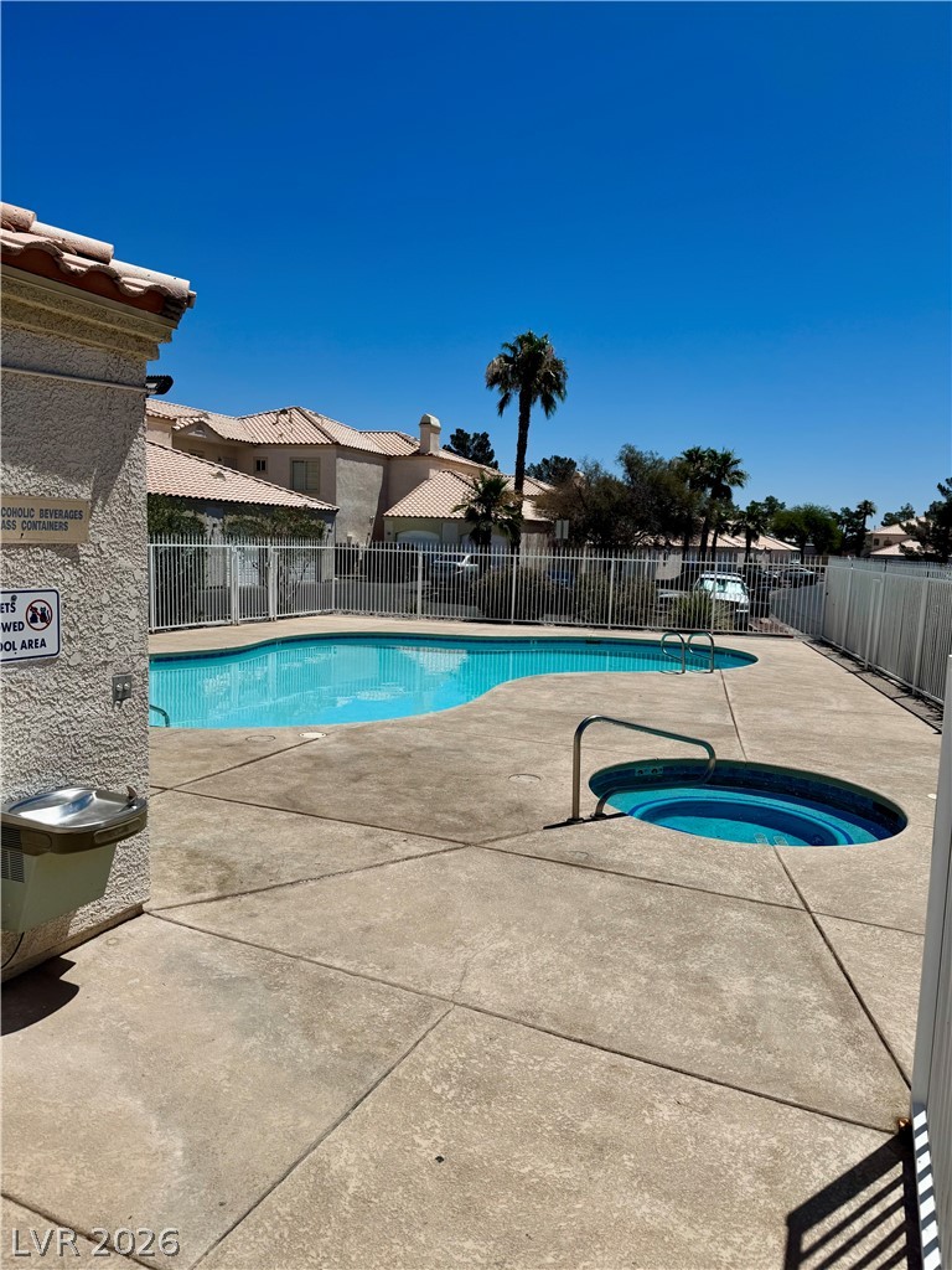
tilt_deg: -6.7
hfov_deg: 56.8
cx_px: 476
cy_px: 635
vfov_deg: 71.6
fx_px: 880
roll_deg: -0.9
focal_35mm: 24
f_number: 1.78
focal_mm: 6.76
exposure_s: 1/12346
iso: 80
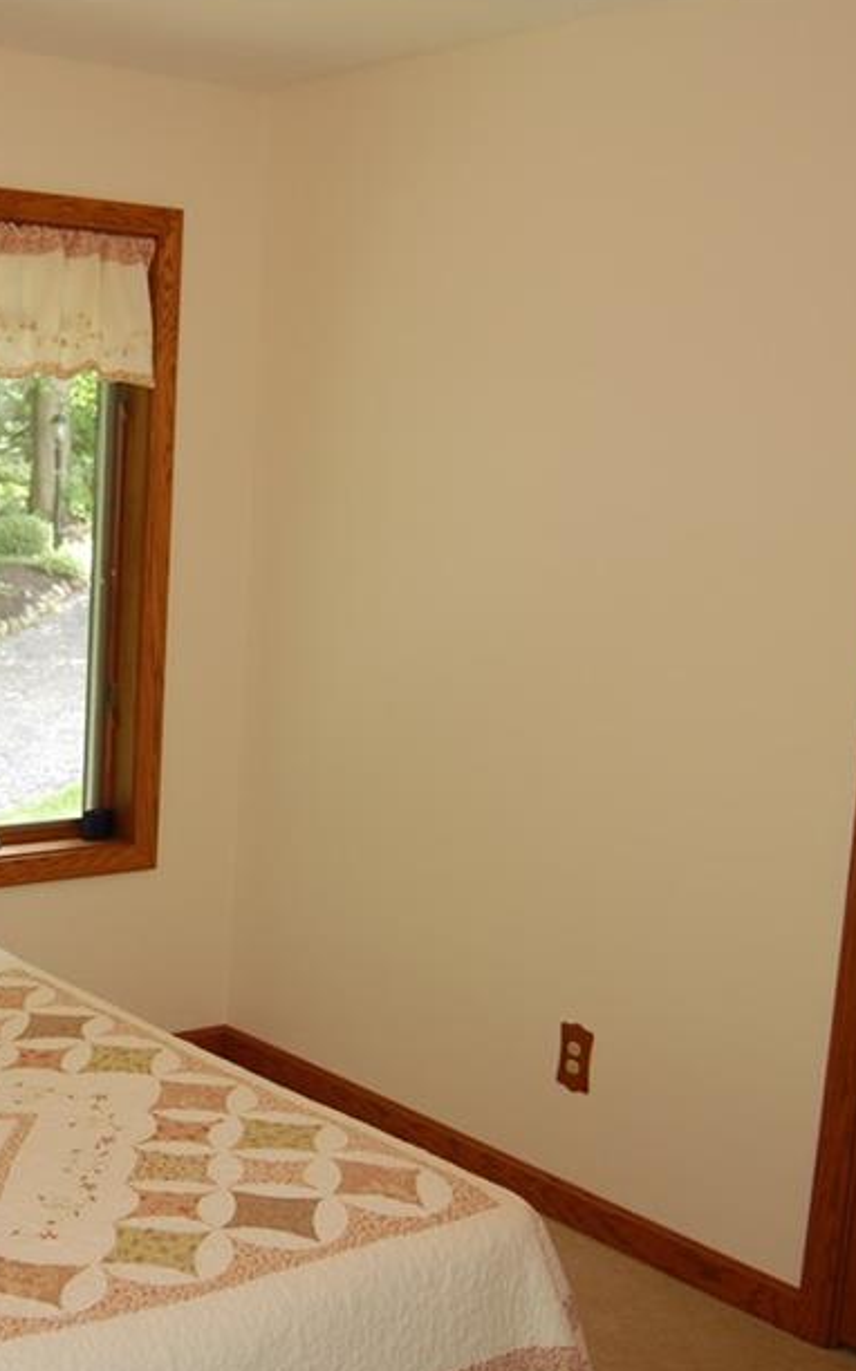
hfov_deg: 26.4
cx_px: -13
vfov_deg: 43.5
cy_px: 746
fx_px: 1719
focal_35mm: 46
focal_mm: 18
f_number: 3.5
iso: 400
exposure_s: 1/60
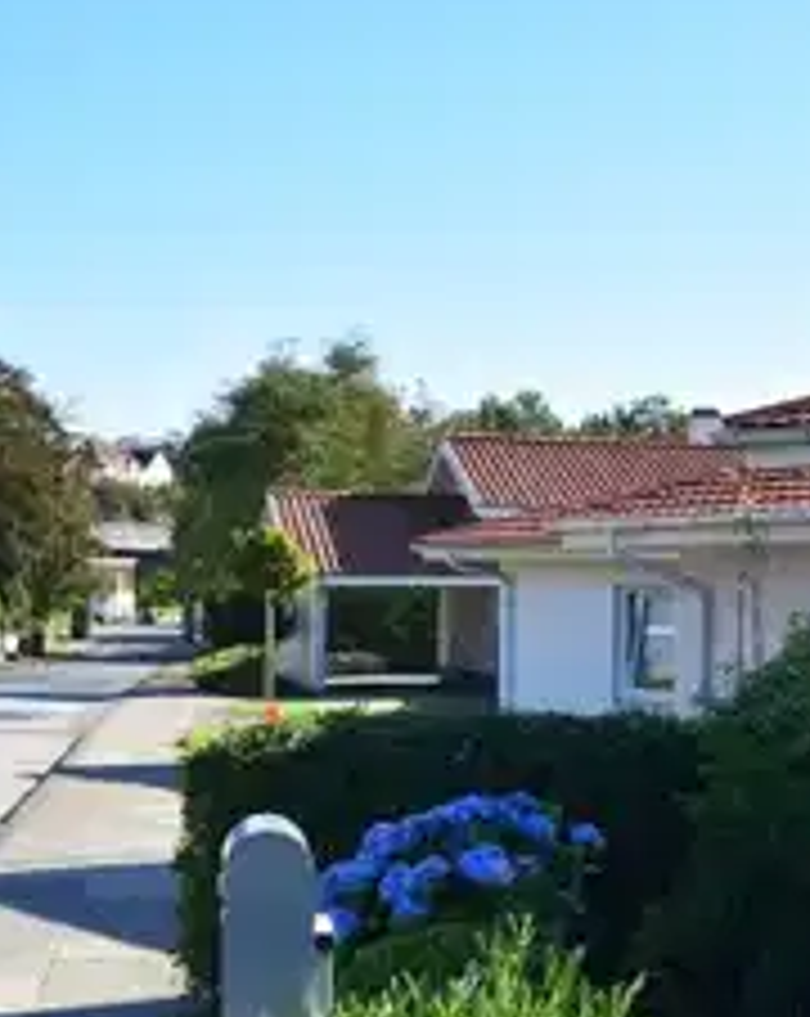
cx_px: 866
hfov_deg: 17.9
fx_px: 2494
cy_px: 644
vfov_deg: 23.0
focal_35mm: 83
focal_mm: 30
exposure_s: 1/320
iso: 400
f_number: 10
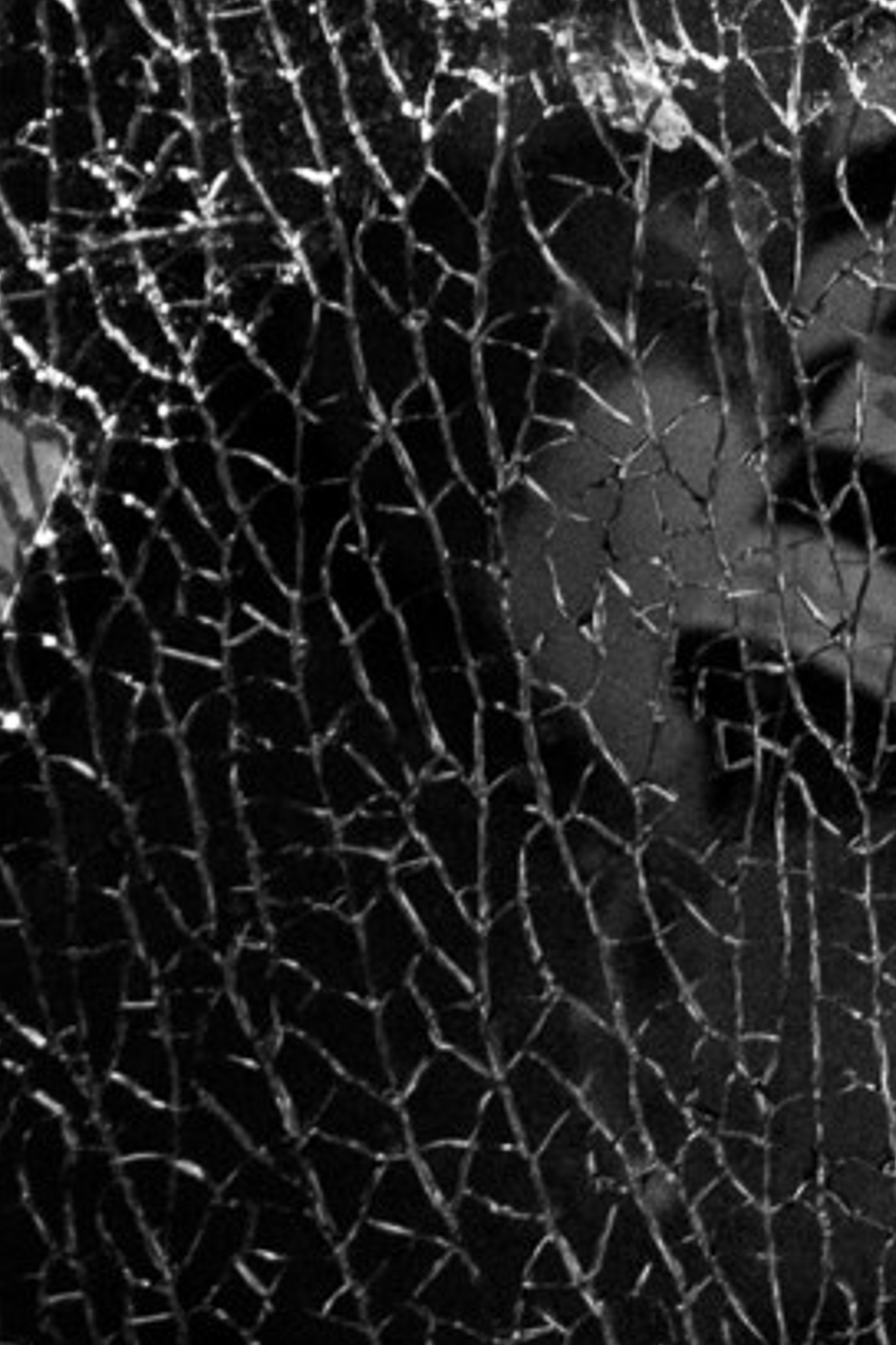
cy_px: -73
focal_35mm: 240
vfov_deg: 8.5
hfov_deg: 5.6
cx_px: -785
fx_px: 8959
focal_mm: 40
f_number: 3.5
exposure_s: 1/2000
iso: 200
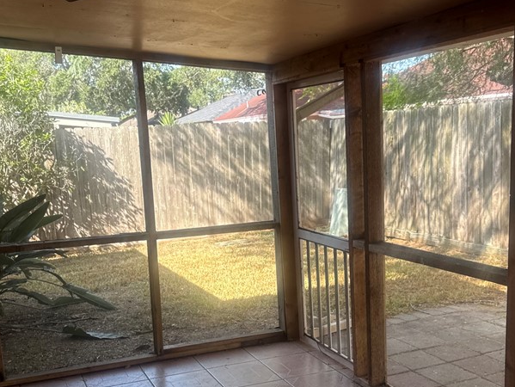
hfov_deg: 45.7
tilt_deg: -11.2
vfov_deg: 34.9
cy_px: 255
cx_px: 234
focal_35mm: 41
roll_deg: +3.0
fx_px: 610
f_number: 1.78
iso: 80
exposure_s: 1/326
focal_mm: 6.76
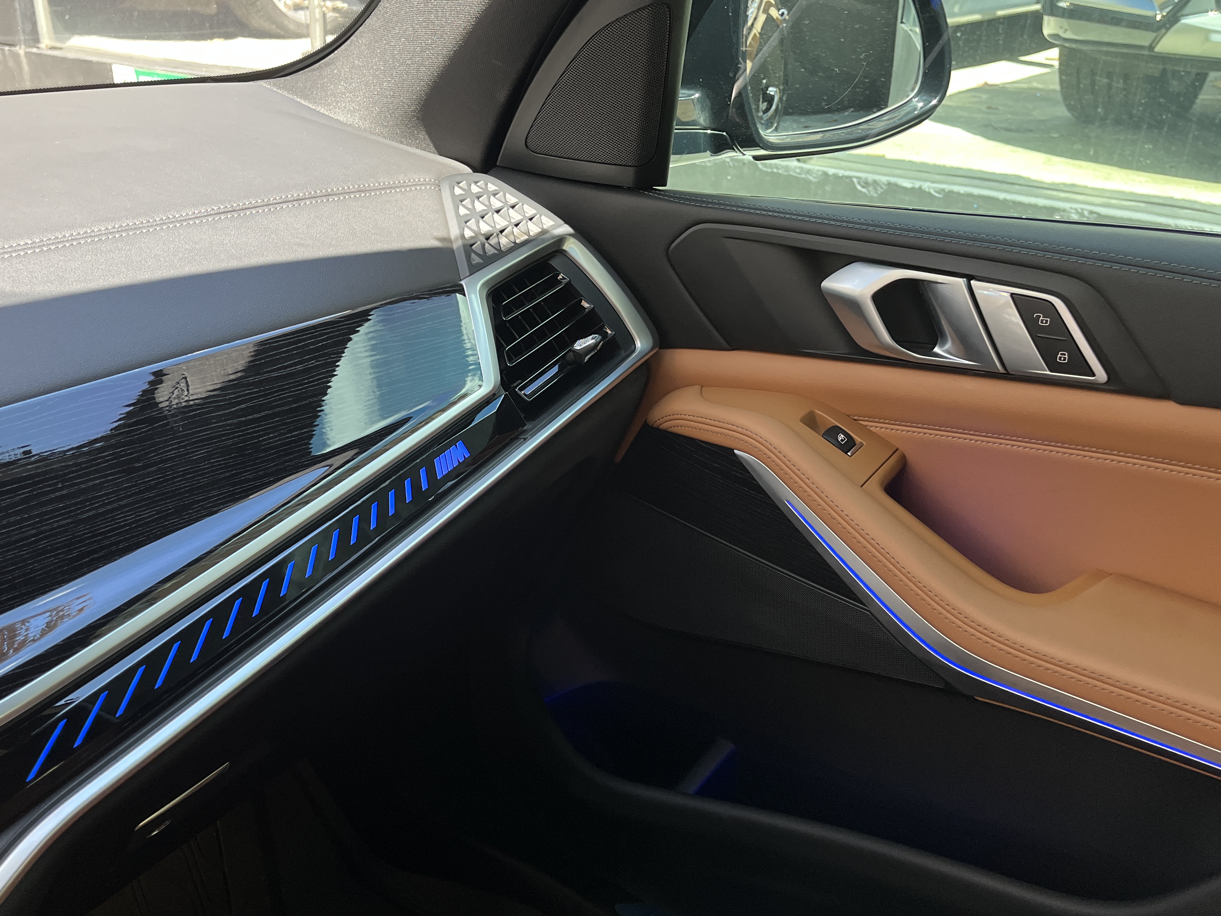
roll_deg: +0.1
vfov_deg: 42.9
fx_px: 1164
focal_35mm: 33
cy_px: 513
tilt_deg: -27.8
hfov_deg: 55.0
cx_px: 499
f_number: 1.6
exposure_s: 1/114
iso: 125
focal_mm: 5.1
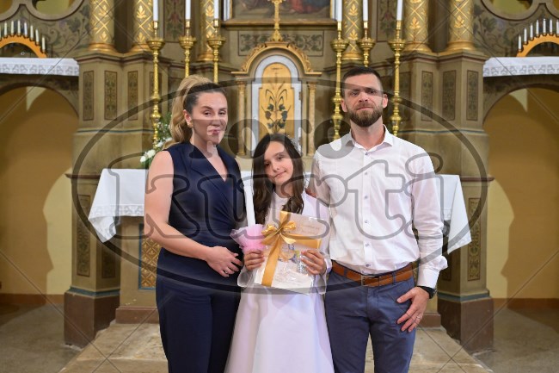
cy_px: 186
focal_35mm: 41
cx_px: 280
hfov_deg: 47.4
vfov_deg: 32.6
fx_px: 636
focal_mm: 41
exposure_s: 1/125
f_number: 4.5
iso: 5000
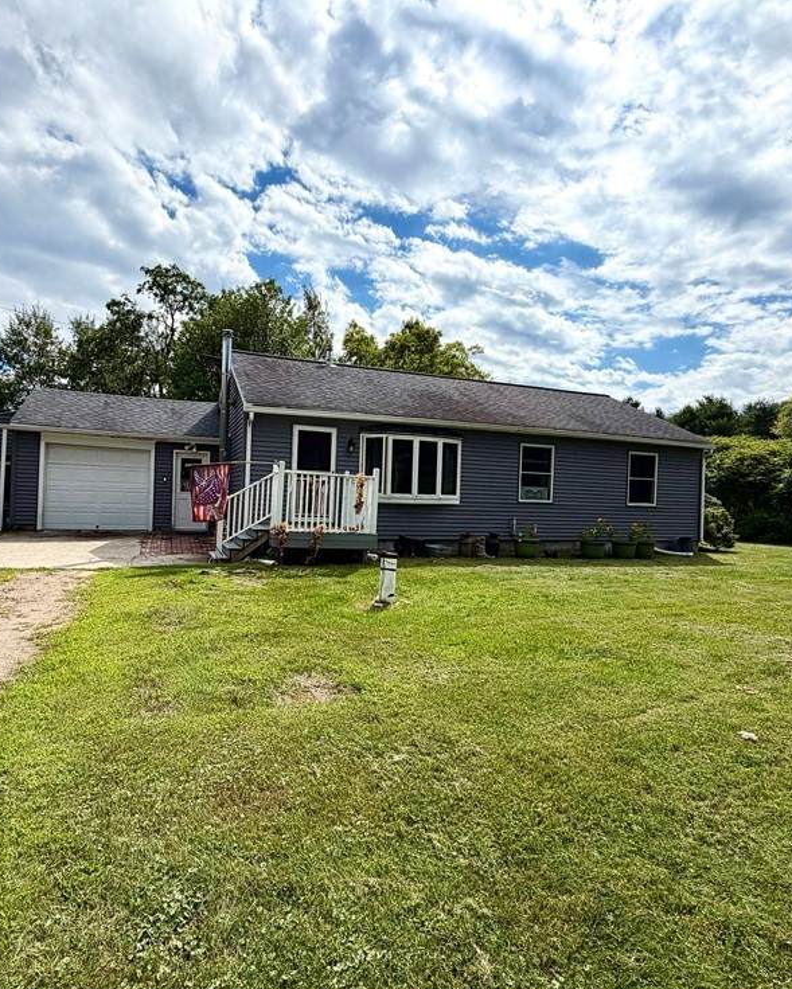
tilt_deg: +0.8
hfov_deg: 70.8
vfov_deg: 83.3
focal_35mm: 19
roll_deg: -1.5
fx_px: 557
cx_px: 367
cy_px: 493
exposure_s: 1/2092
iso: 20
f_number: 2.2
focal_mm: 2.22
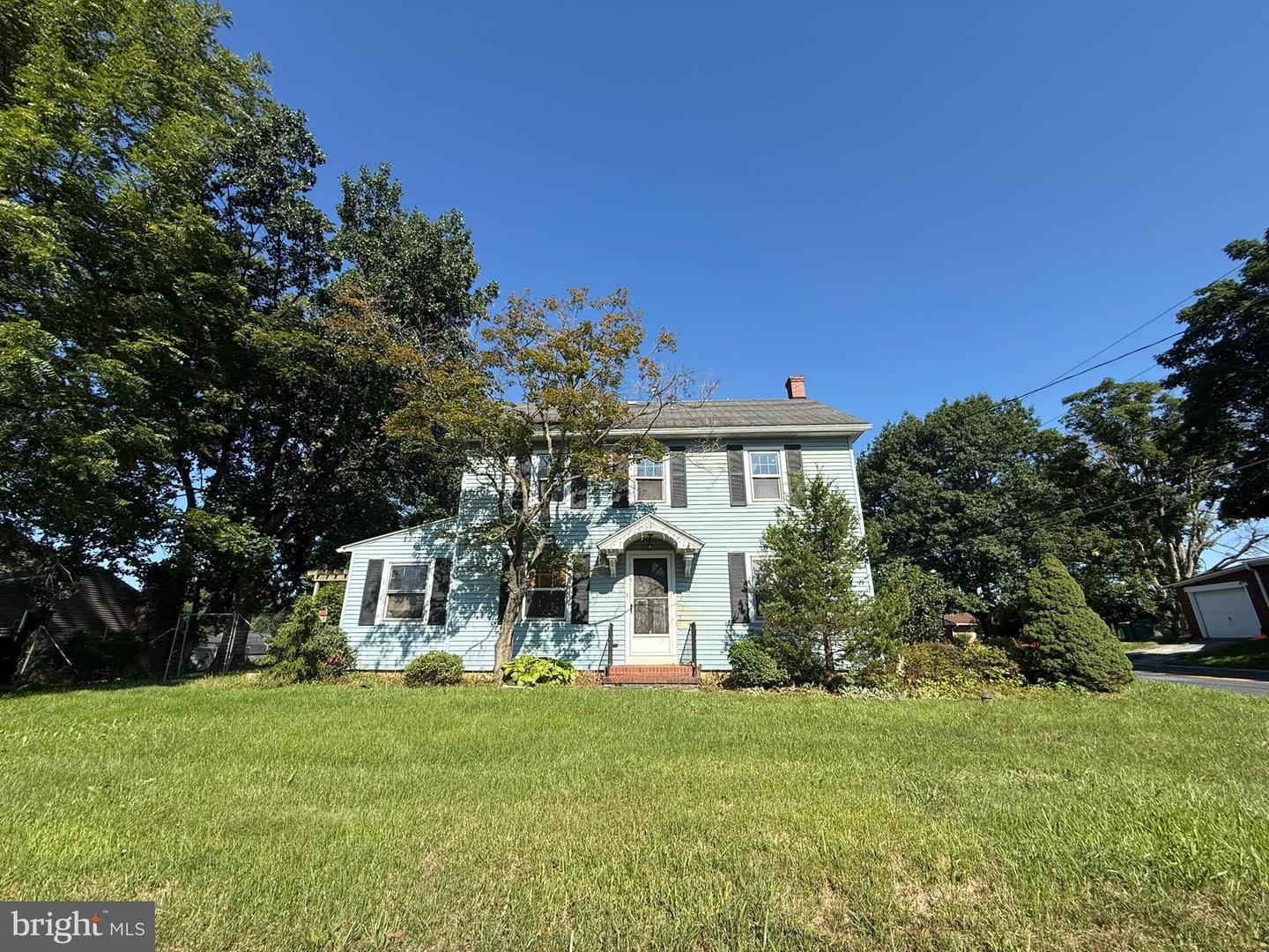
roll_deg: +0.0
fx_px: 513
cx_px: 634
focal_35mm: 14
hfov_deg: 102.1
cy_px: 476
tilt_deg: +18.5
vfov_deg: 85.7
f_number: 2.2
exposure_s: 1/1848
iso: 50
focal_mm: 2.22
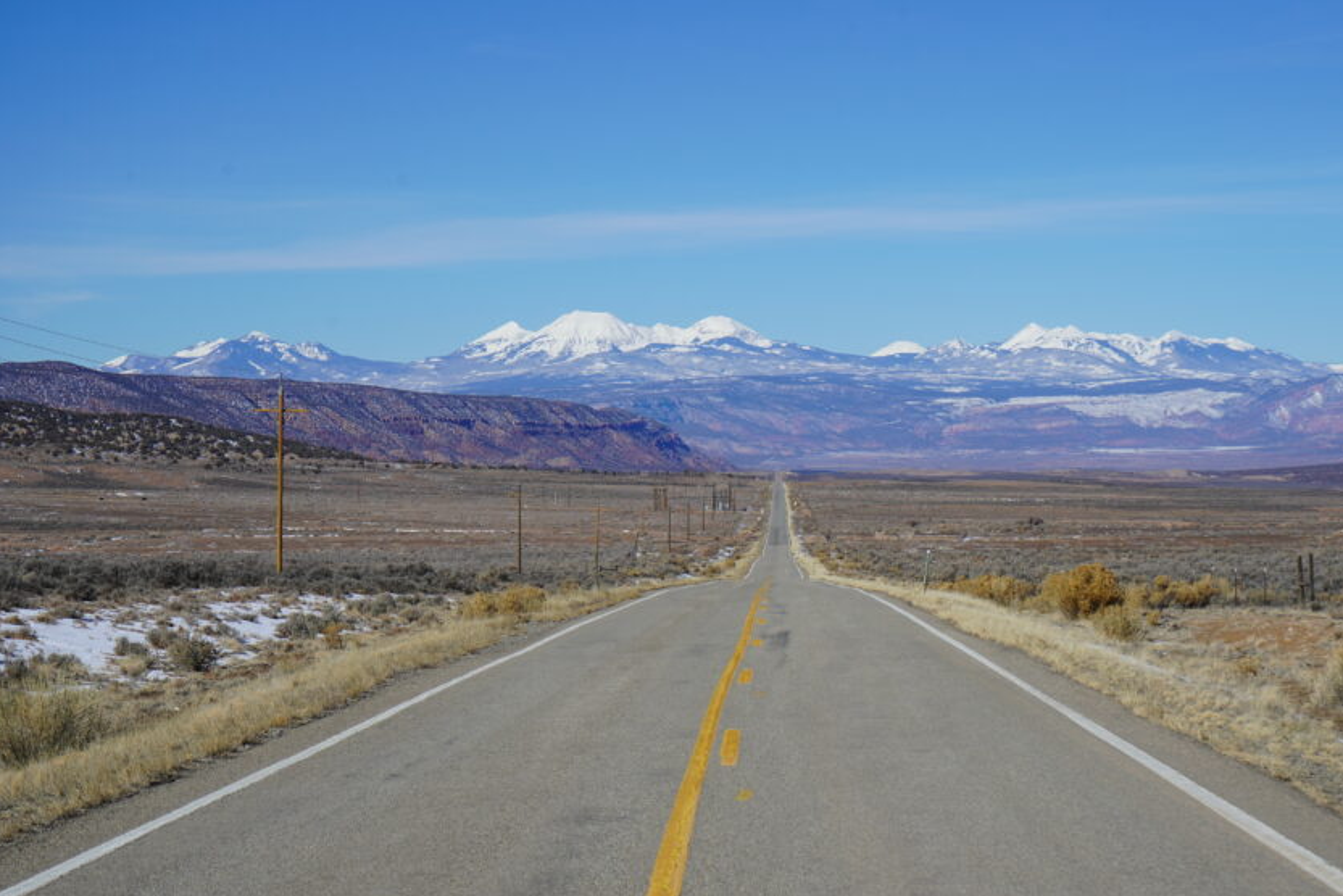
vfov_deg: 15.9
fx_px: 3209
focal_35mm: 86
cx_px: 759
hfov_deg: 23.6
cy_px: 481
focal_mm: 70
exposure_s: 1/320
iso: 100
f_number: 11
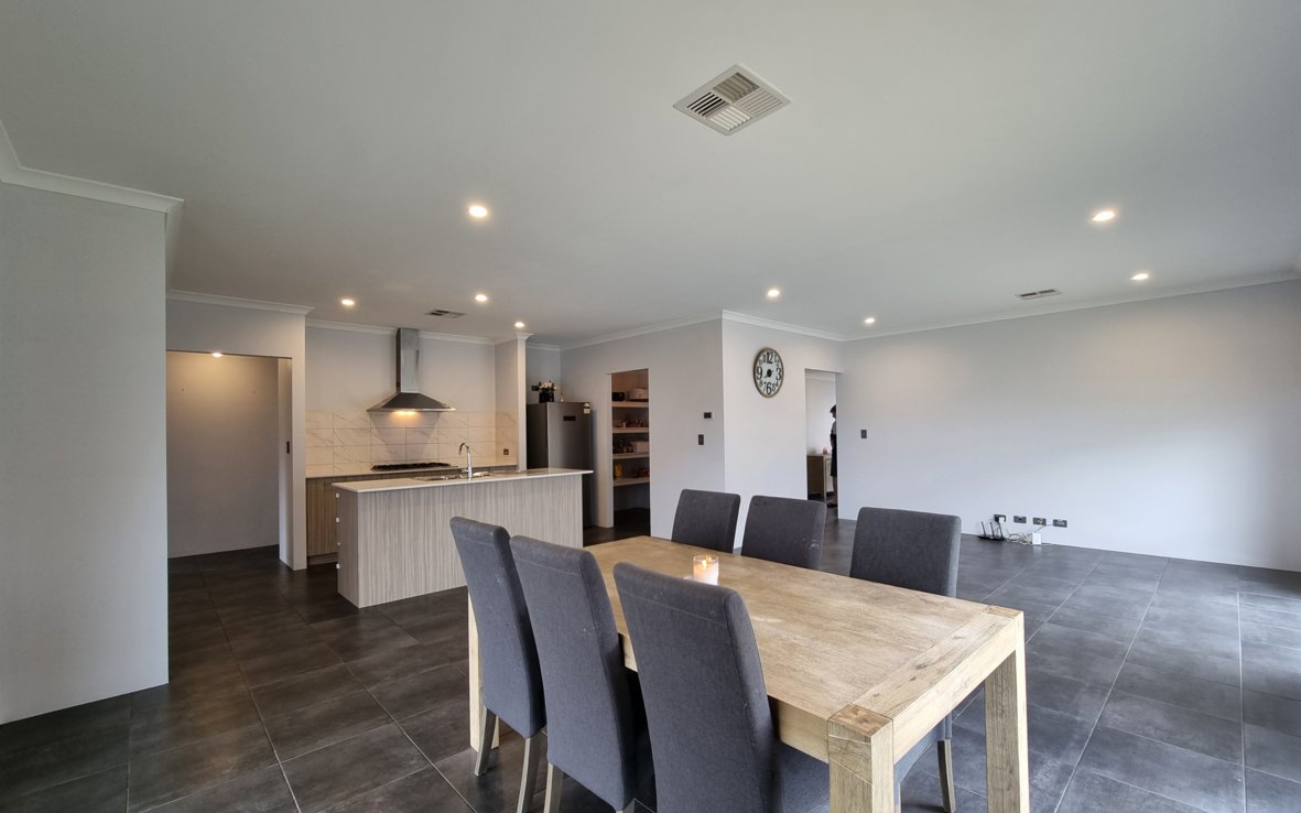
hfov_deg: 105.3
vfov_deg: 78.6
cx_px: 653
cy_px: 412
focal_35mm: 14
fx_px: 496
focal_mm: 2.2
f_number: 2.2
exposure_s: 1/50
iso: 80
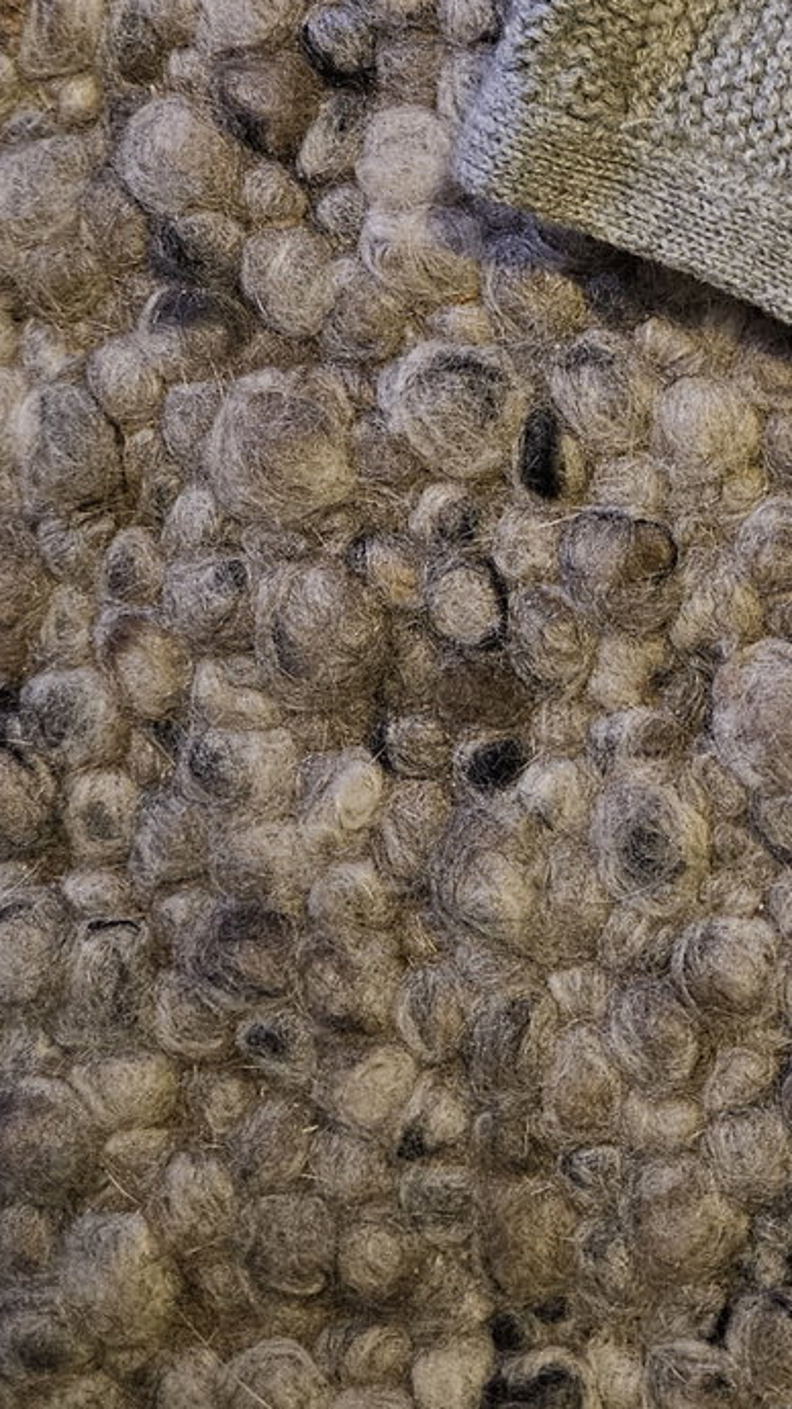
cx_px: 1221
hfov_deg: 17.8
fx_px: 2241
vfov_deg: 33.9
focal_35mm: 60
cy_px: 293
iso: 800
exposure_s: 1/25
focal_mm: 5.4
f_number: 1.8
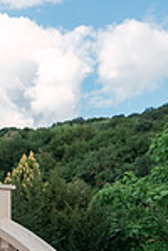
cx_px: -71
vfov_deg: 21.6
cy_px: 336
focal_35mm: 84
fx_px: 588
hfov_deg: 15.2
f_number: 3.5
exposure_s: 1/500
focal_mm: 28
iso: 160
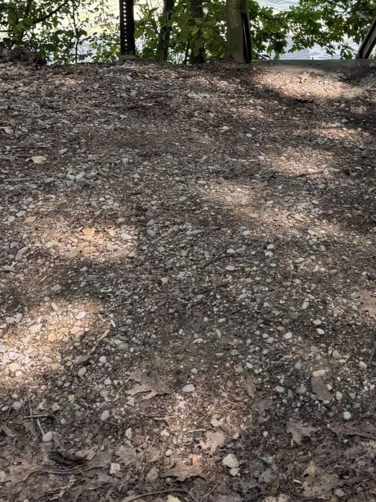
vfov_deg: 30.6
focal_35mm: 55
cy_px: -71
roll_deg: +0.0
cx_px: 324
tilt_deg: -13.3
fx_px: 797
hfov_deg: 25.9
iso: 64
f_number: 1.78
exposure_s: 1/247
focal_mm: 6.76
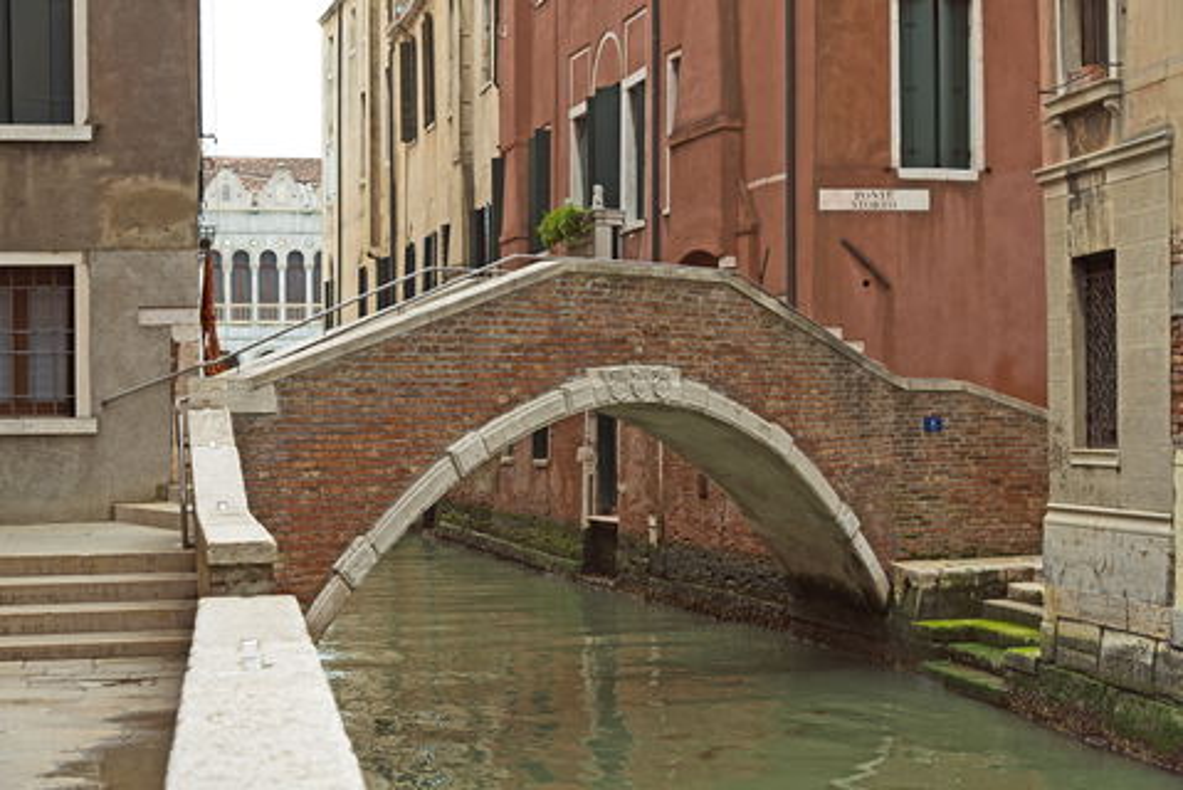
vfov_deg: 21.9
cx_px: 592
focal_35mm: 62
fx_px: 2039
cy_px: 395
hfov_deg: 32.4
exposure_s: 1/320
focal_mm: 62
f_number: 6.3
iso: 100
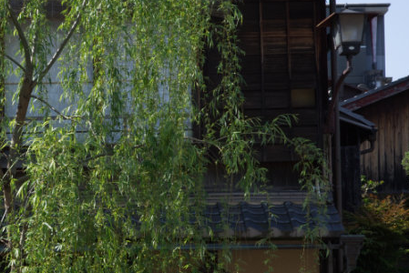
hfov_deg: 18.8
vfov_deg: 12.7
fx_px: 1216
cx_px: 64
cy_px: 244
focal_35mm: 107
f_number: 5.6
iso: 200
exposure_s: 1/500
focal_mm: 26
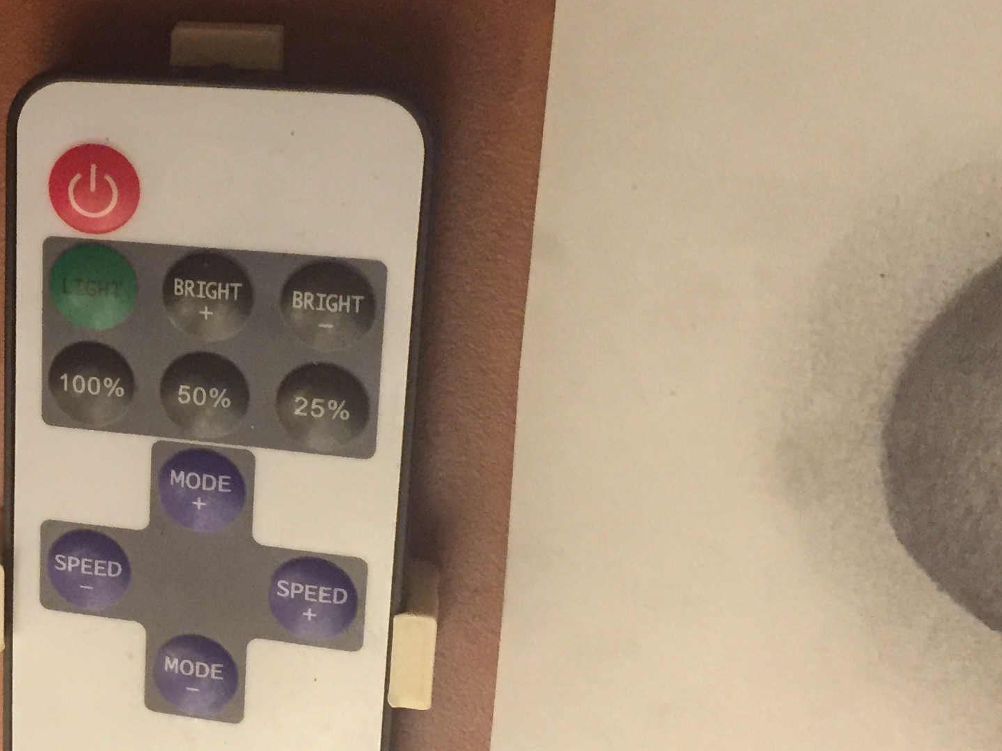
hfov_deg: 26.8
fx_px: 1911
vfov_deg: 22.3
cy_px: 366
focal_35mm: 66
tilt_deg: -18.1
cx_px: -129
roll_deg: +2.2
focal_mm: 4.15
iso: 320
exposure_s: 1/33
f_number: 2.2
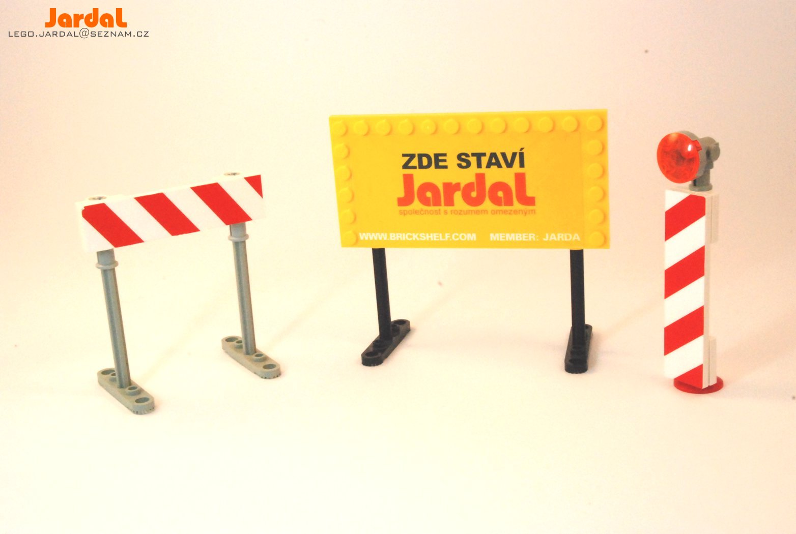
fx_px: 1329
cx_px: 398
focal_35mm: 60
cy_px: 267
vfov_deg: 22.7
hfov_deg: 33.3
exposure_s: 1/60
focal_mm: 40
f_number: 22
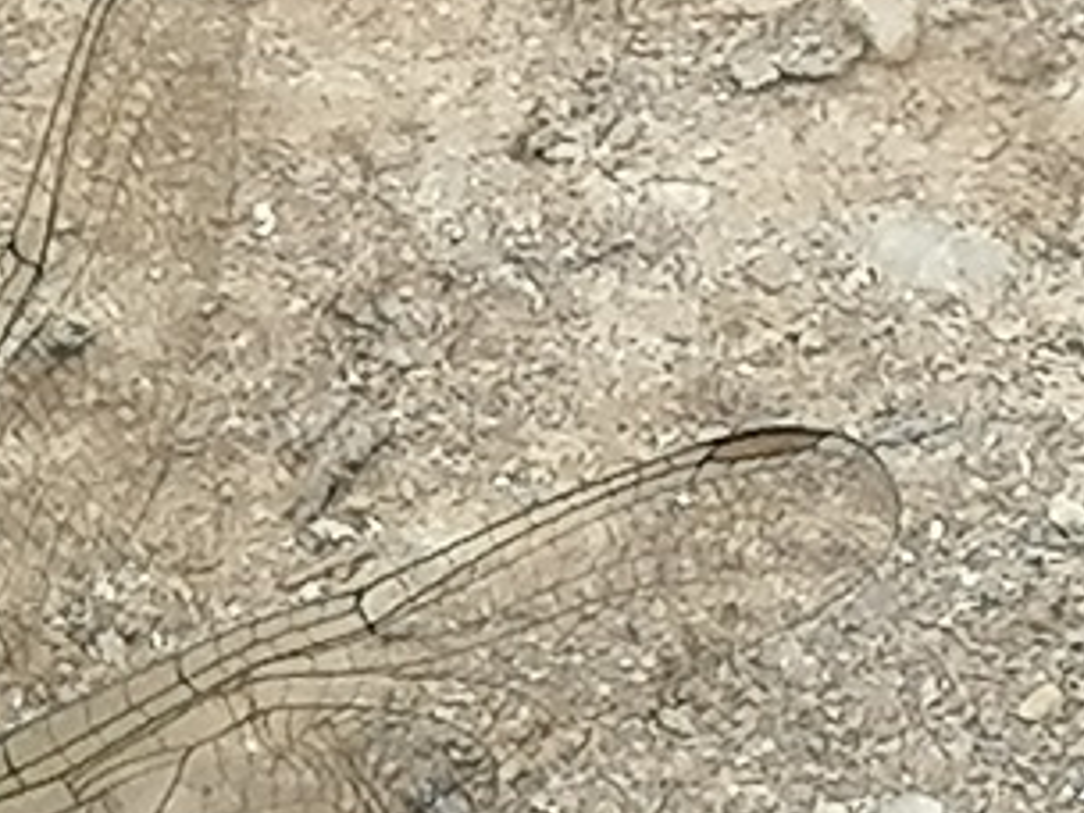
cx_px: -127
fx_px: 14248
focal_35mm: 455
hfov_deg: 4.3
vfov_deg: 3.3
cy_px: 973
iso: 50
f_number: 1.8
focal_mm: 3.95
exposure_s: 1/582
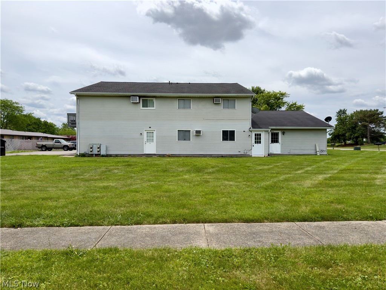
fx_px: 268
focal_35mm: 24
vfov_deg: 56.8
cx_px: 193
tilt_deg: -1.1
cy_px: 145
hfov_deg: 71.6
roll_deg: +1.4
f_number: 1.78
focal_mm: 6.76
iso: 100
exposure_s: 1/4098
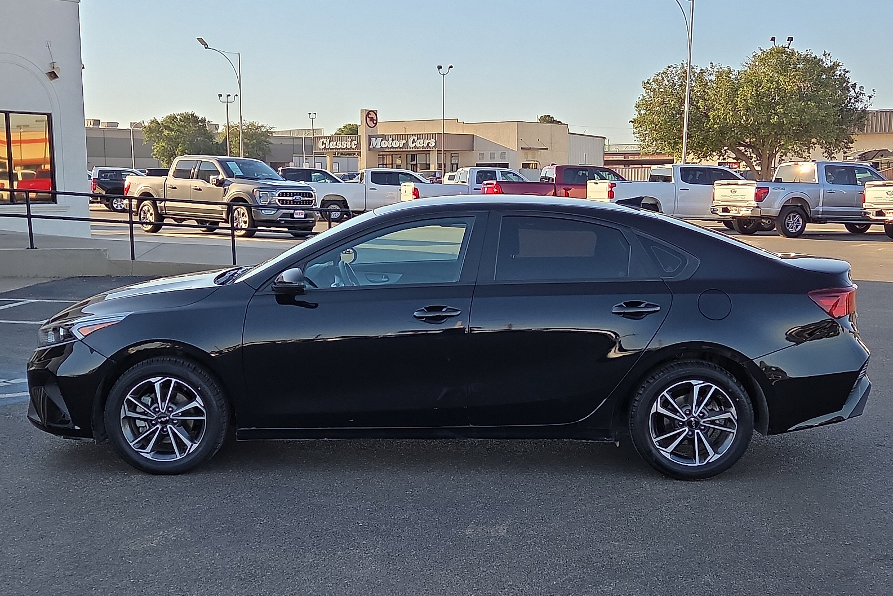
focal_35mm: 42
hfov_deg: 46.4
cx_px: 446
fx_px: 1042
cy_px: 330
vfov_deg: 31.9
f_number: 1.8
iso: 25
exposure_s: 1/1000
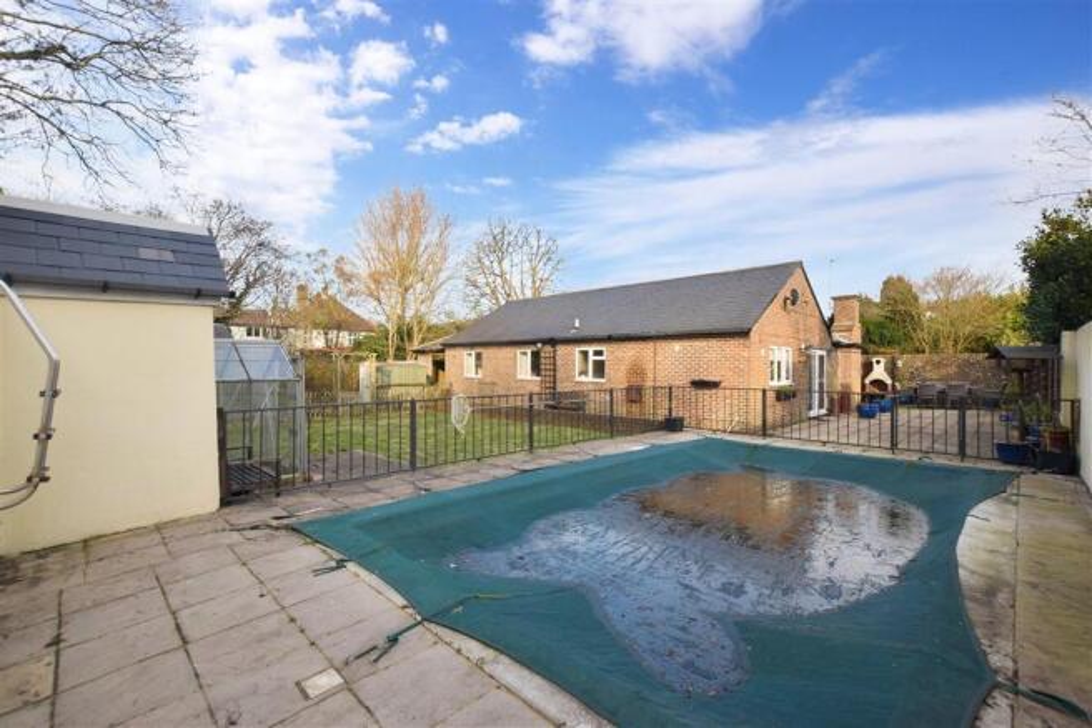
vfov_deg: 77.3
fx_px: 455
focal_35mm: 15
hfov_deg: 100.4
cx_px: 546
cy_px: 364
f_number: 8
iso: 500
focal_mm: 10
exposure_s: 1/320
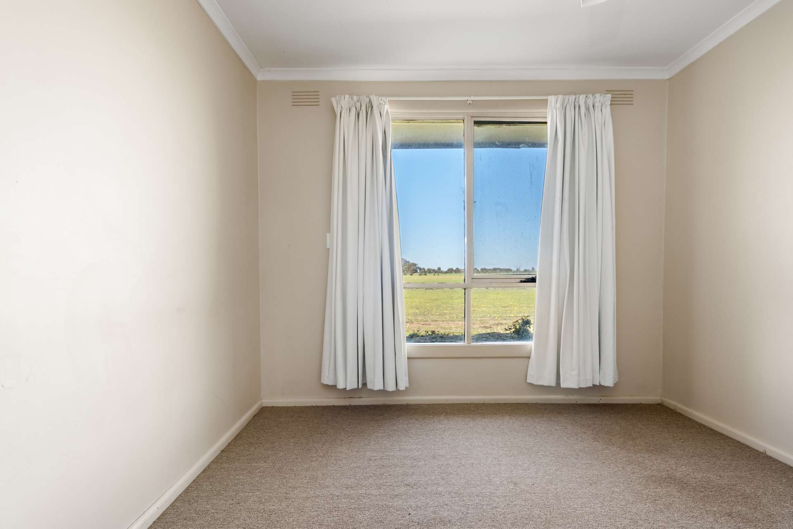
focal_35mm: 16
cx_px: 396
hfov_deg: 96.7
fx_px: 352
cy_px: 264
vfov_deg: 73.7
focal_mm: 16
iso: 320
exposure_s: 1/20
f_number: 7.1
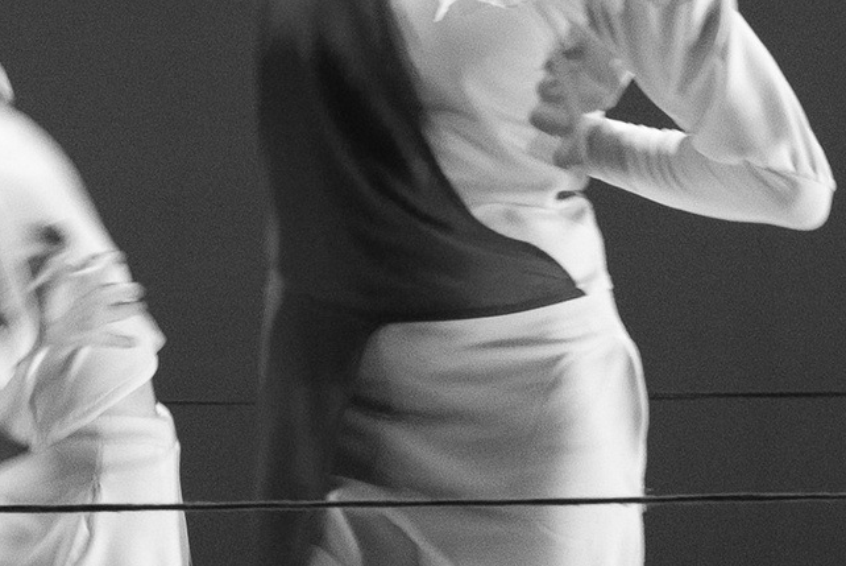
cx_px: 166
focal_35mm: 523
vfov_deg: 2.6
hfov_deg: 3.9
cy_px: -21
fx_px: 12298
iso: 1000
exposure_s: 1/20
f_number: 6.3
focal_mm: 75
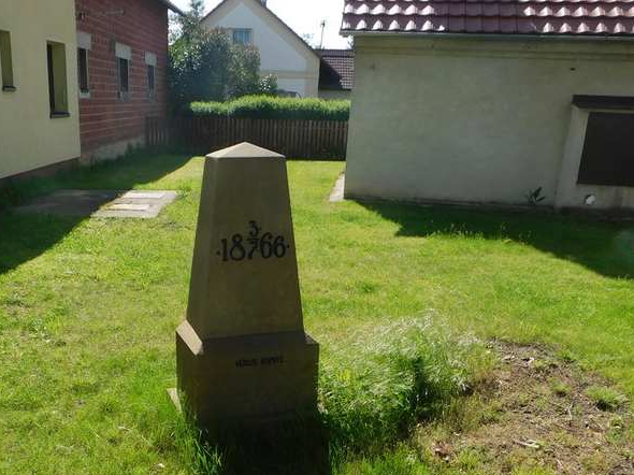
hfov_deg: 47.4
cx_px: 231
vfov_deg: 36.0
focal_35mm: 39
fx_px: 714
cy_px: 350
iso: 125
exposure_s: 1/1000
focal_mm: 4
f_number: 3
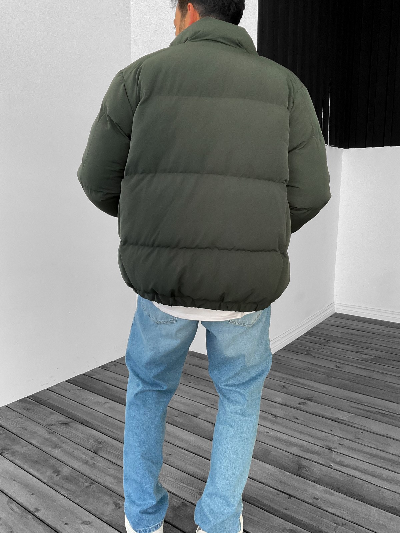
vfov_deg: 61.7
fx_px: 447
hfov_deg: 48.2
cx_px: 200
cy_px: 266
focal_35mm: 29
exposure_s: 1/110
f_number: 1.8
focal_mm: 3
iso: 64
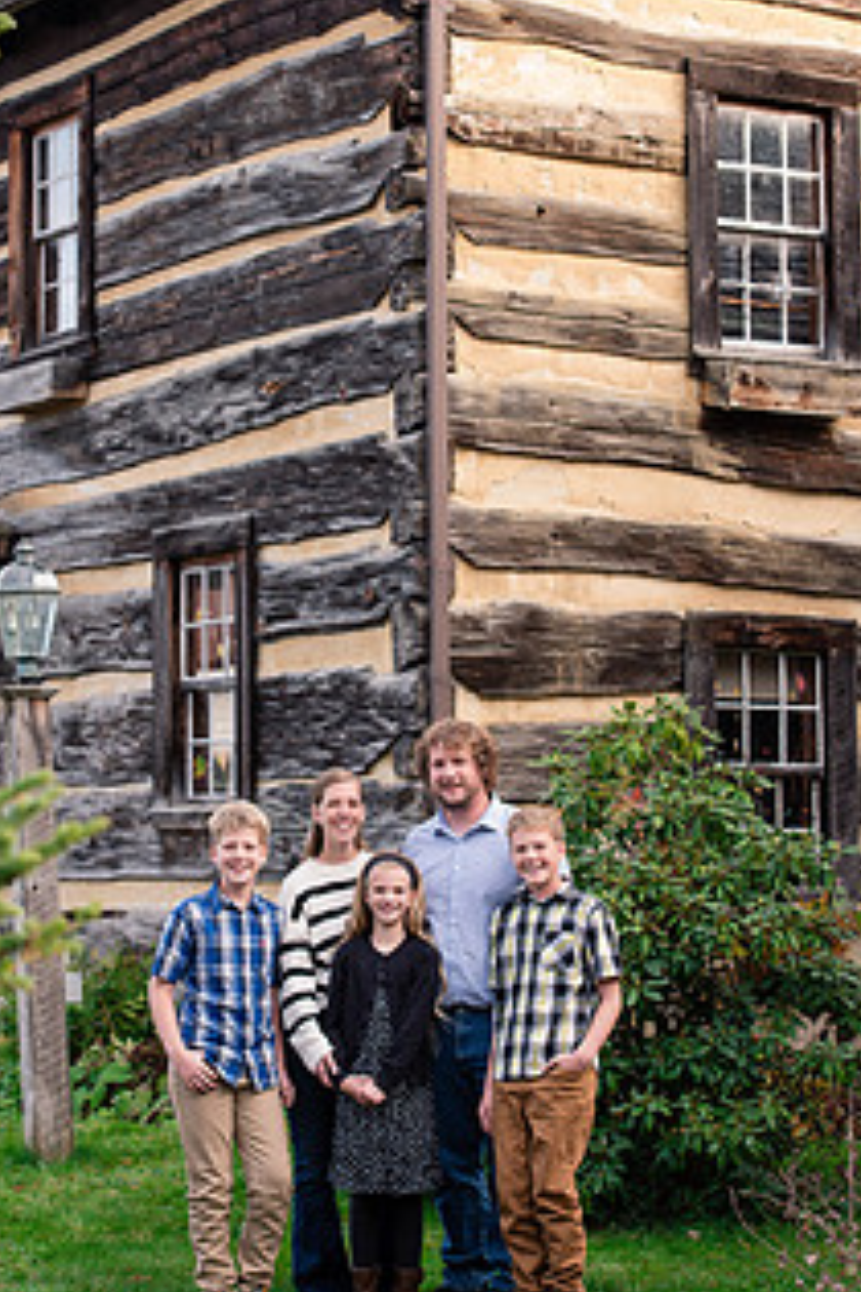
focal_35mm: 100
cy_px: 578
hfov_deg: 13.7
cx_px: 344
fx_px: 3587
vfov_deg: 20.4
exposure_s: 1/400
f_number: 5
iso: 720
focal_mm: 70
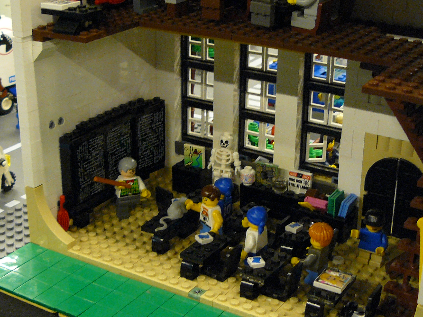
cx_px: 222
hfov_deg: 29.4
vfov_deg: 22.2
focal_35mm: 66
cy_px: 154
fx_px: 806
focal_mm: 6.1
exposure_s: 1/3.2
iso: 200
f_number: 2.8
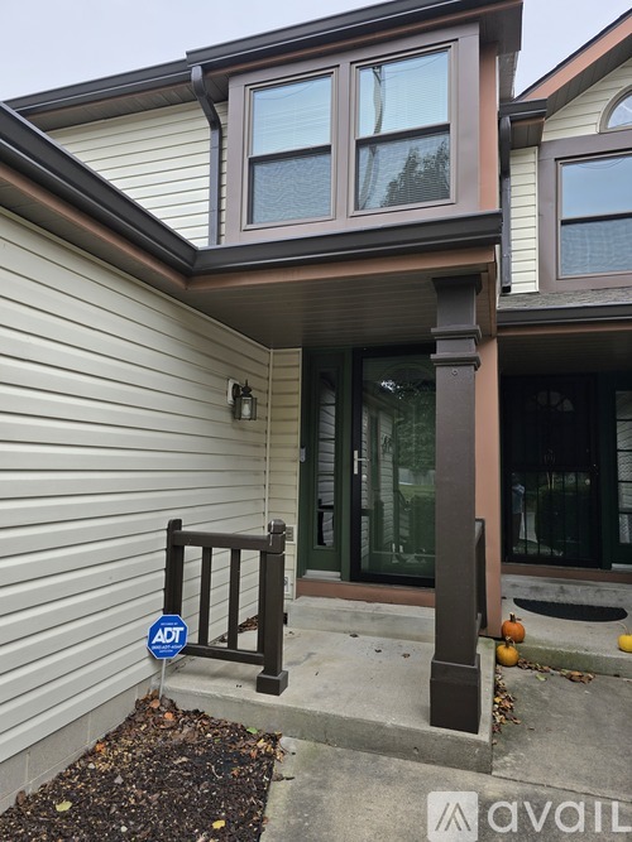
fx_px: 560
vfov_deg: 73.9
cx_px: 316
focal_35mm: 23
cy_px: 421
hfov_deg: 58.9
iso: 12
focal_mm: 6.3
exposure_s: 1/180
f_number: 1.7
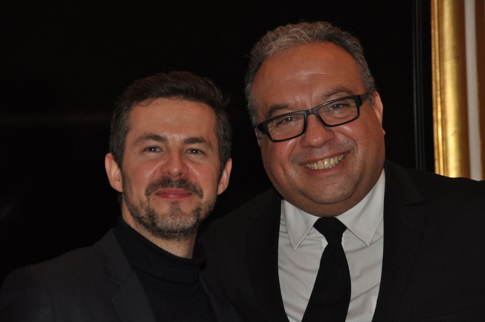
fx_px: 2220
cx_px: 242
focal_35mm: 165
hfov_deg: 12.5
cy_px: 161
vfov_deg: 8.3
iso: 800
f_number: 5.3
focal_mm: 110
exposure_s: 1/60
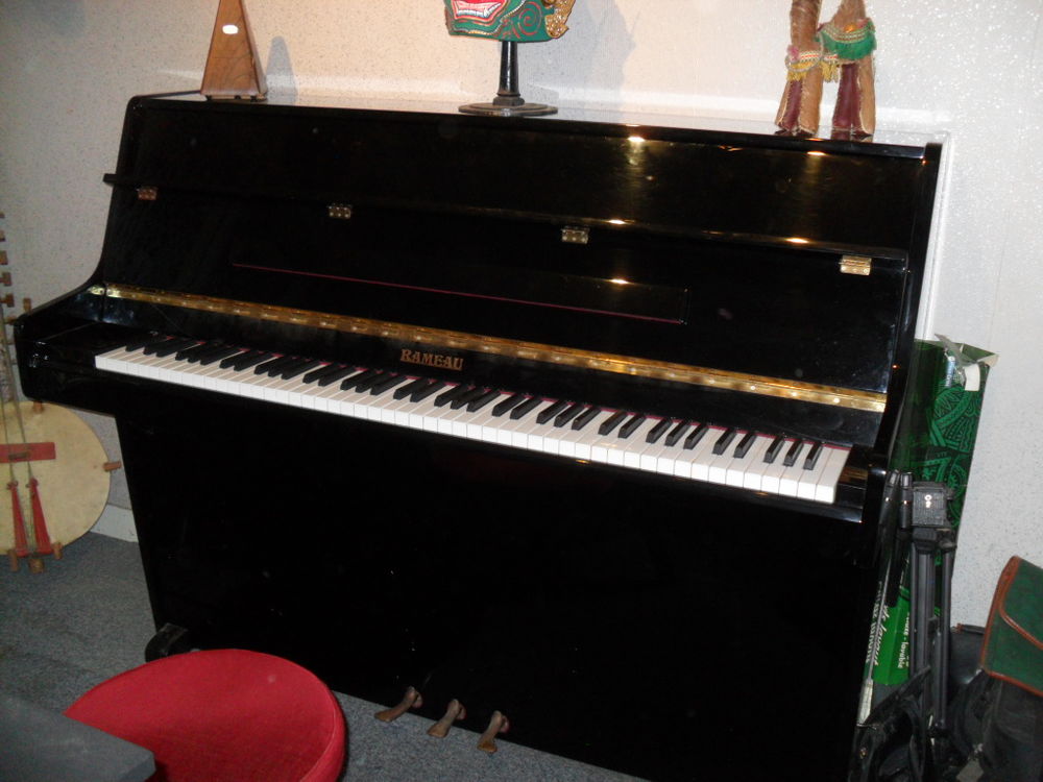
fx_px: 1055
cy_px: 391
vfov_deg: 40.7
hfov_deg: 52.6
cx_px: 522
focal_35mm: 35
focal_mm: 6.3
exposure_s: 1/45
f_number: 3
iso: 200
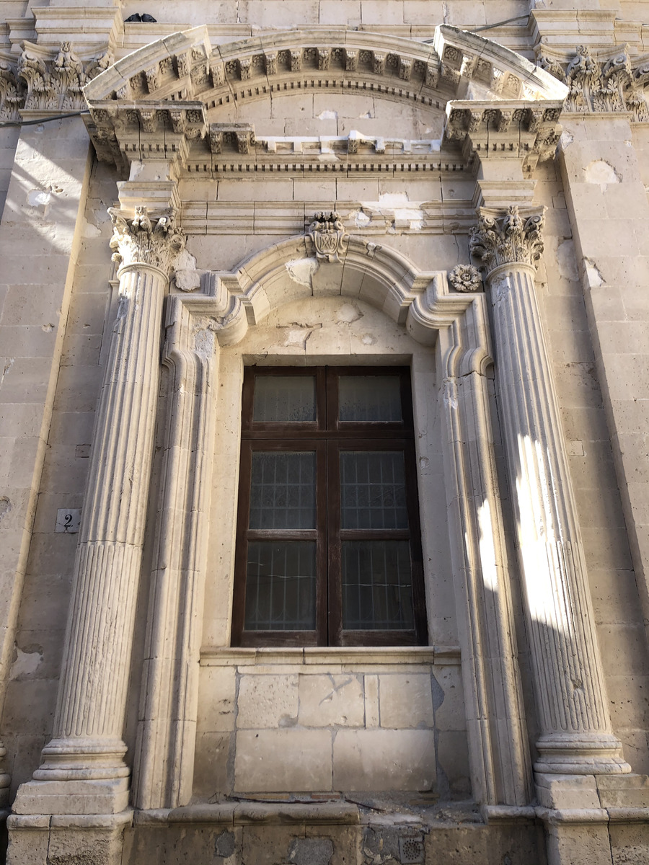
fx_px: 700
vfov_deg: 63.4
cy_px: 432
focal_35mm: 28
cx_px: 324
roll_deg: +0.5
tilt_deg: +24.2
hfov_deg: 49.7
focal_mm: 4
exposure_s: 1/300
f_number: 1.8
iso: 20
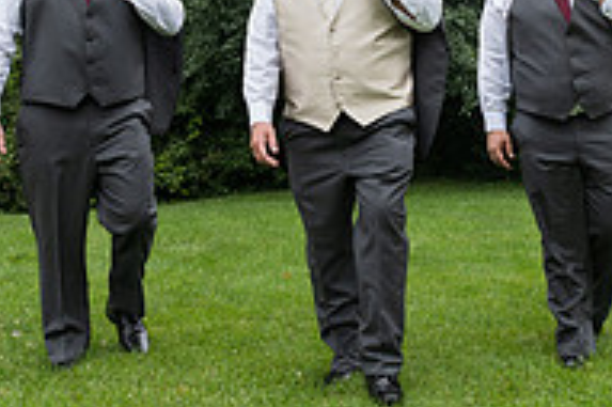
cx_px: 349
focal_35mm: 79
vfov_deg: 16.7
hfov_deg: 25.7
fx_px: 1342
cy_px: -40
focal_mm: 26
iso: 64
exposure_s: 1/320
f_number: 2.8
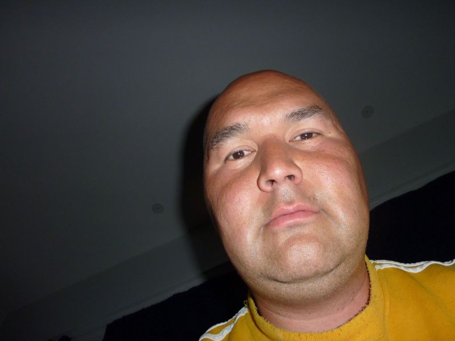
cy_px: 170
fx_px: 329
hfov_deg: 69.4
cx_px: 228
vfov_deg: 54.9
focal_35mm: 25
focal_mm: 4.1
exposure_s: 1/125
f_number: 3.3
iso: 100
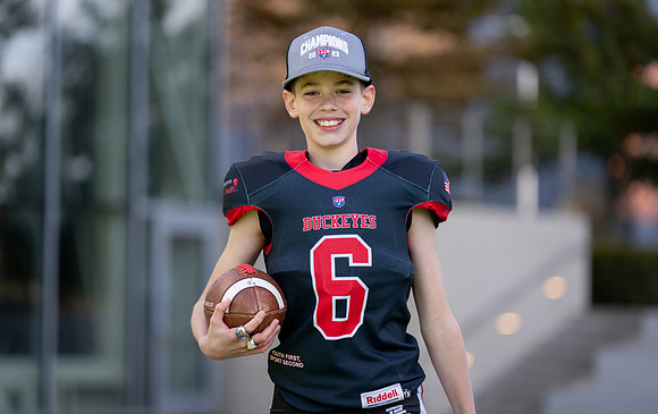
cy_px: 199
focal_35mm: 169
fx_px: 3043
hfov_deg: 12.3
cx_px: 341
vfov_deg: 7.8
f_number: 2.8
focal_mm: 159
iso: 100
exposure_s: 1/500
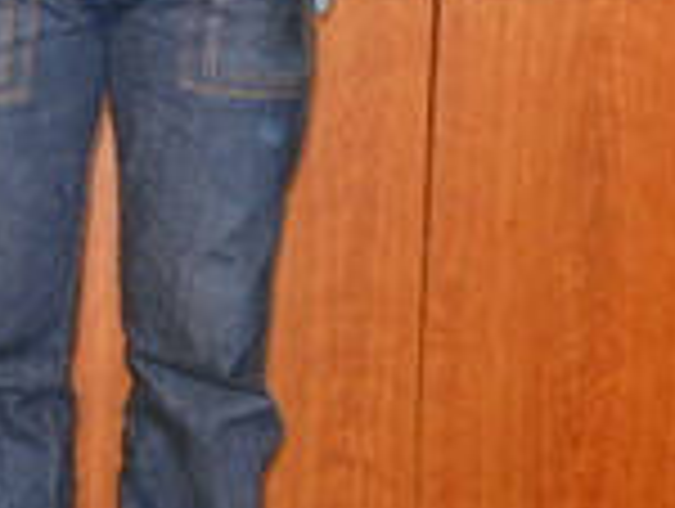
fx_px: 1504
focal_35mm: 77
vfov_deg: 19.2
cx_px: 45
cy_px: 308
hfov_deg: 24.4
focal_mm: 5.9
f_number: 4
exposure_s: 1/25
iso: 320
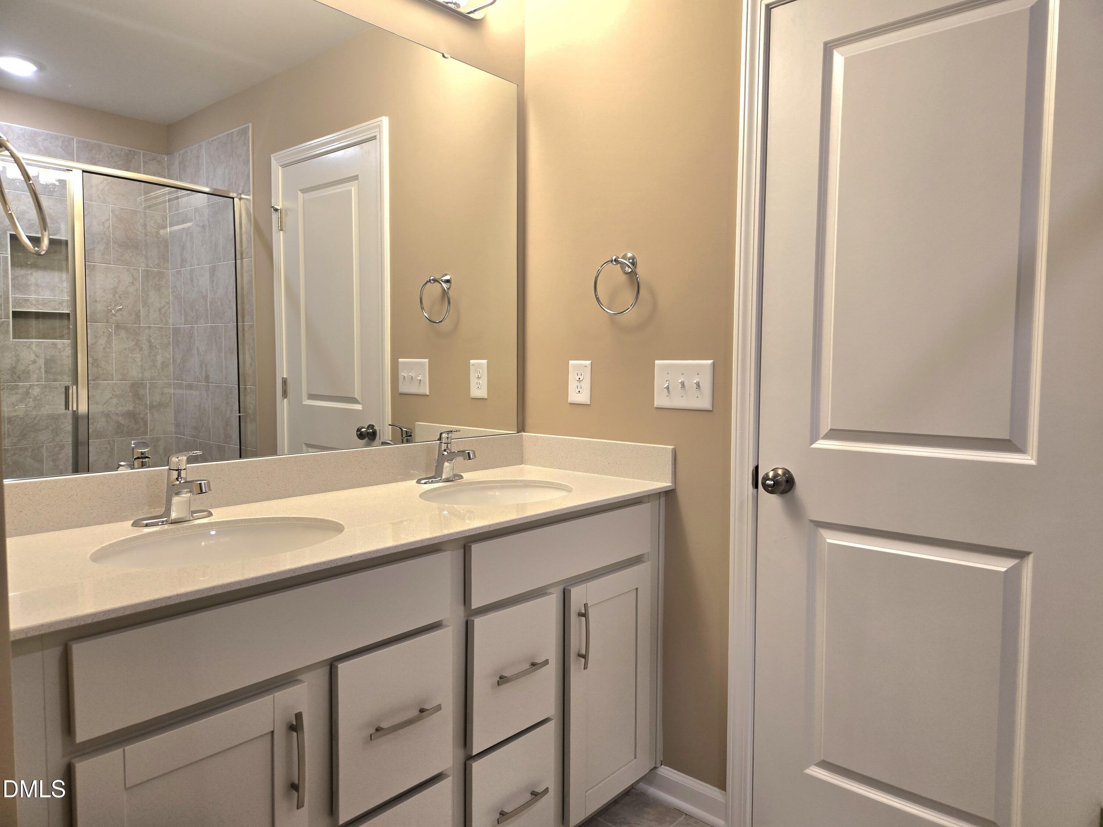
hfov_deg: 73.9
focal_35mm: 23
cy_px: 414
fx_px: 733
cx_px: 552
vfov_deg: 58.9
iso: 100
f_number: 1.8
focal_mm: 5.4
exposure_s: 1/120
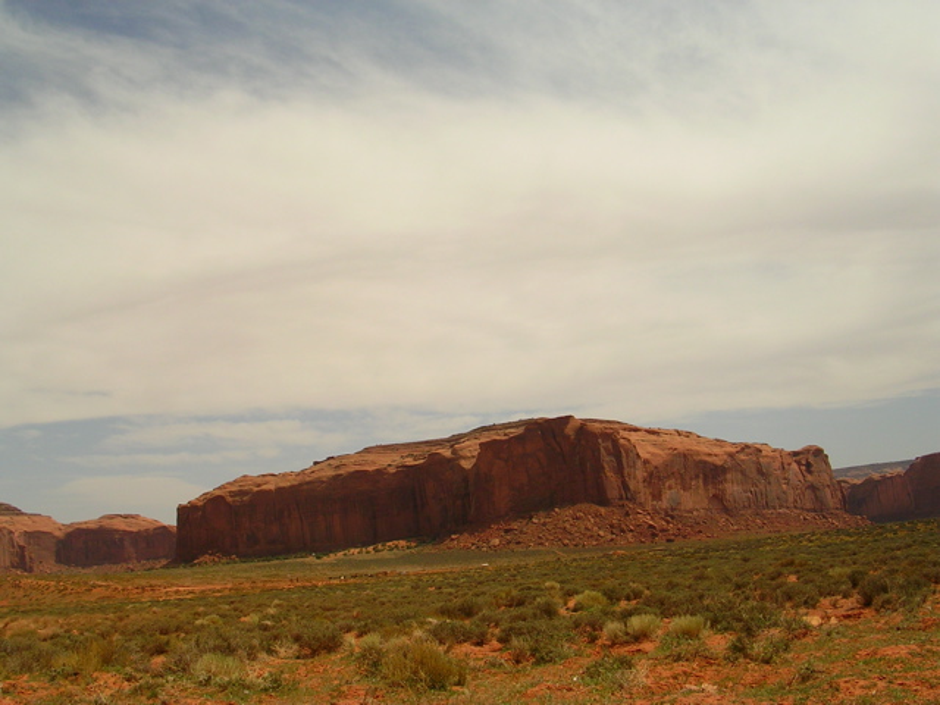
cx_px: 470
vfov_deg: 37.7
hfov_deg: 49.0
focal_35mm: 38
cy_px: 352
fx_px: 1032
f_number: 5.6
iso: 50
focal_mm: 5.8
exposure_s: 1/610
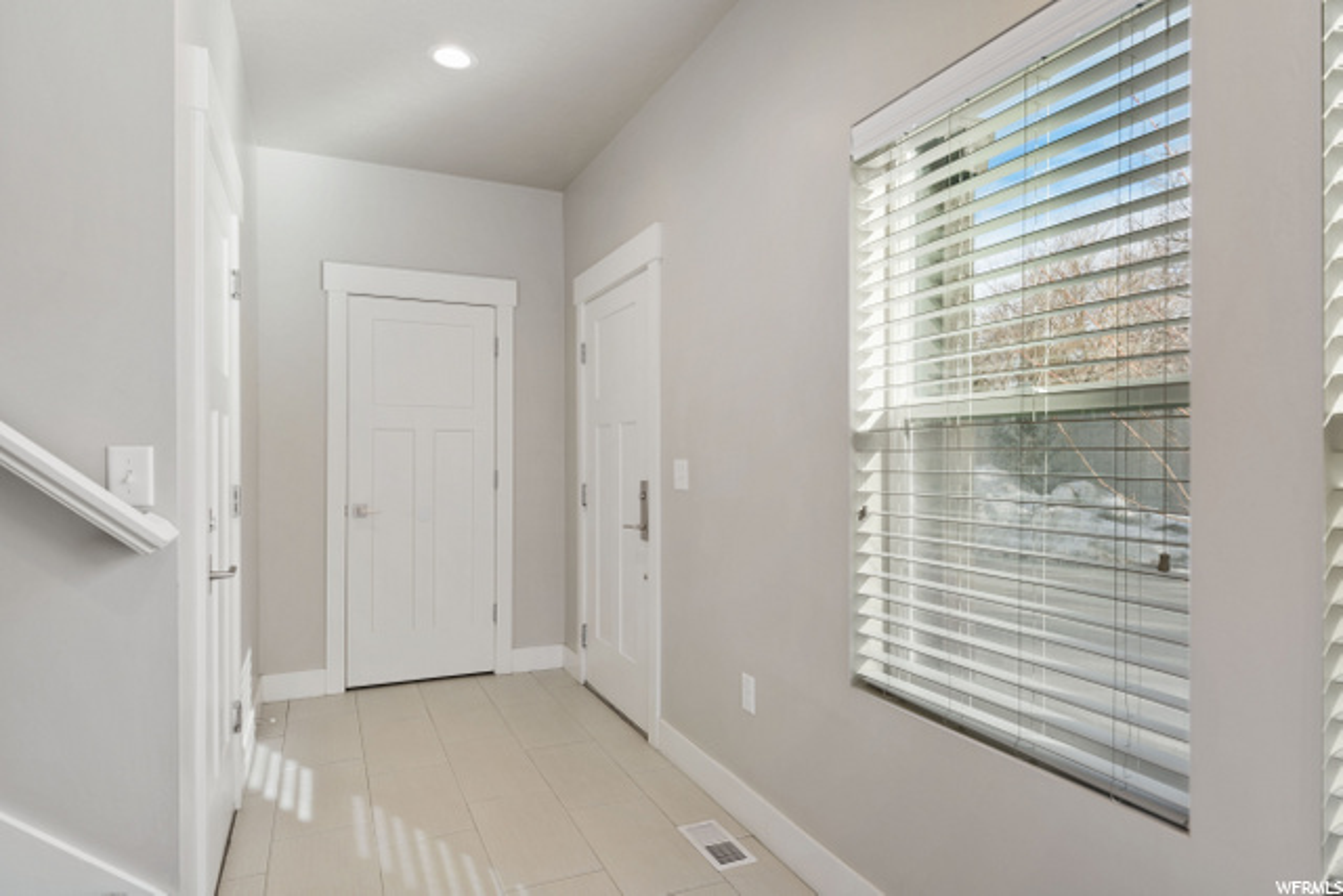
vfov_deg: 59.5
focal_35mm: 21
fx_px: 784
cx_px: 672
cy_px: 448
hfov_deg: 81.2
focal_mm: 21
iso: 200
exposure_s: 1/4
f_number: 11
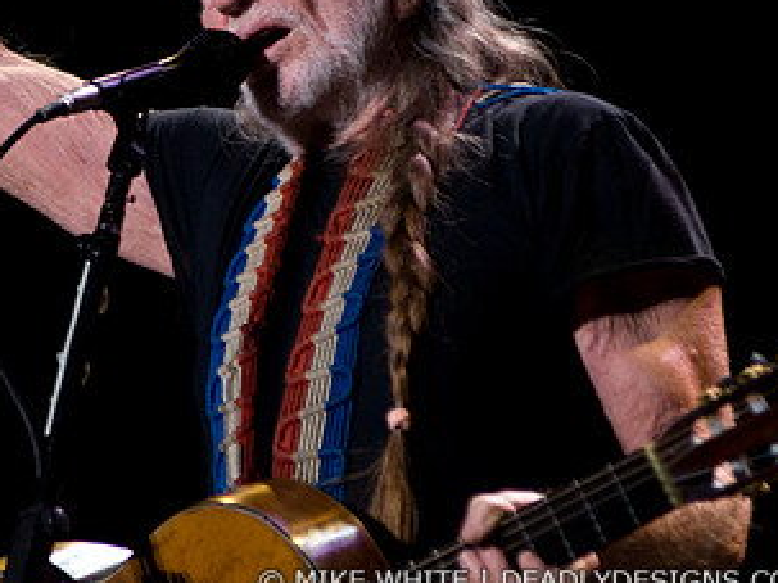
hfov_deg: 3.6
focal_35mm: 552
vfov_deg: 2.7
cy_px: 109
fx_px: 12401
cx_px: 82
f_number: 3.2
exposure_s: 1/320
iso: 800
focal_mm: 200
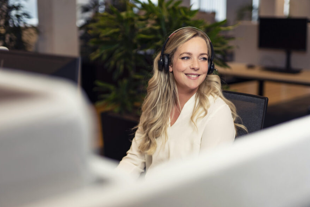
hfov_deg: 34.5
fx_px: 499
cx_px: 147
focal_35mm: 58
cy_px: 114
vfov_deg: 23.4
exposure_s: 1/400
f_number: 1.4
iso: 125
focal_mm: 50
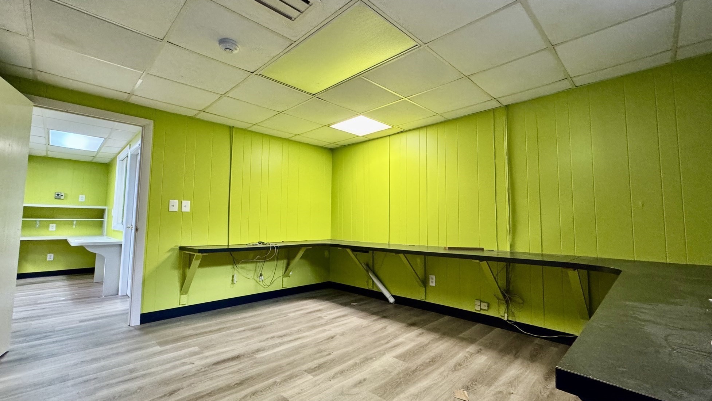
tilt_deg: +4.0
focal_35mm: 16
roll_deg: -0.4
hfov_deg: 99.3
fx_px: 302
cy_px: 199
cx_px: 367
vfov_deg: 67.1
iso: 400
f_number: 2.2
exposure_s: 1/60
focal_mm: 2.22
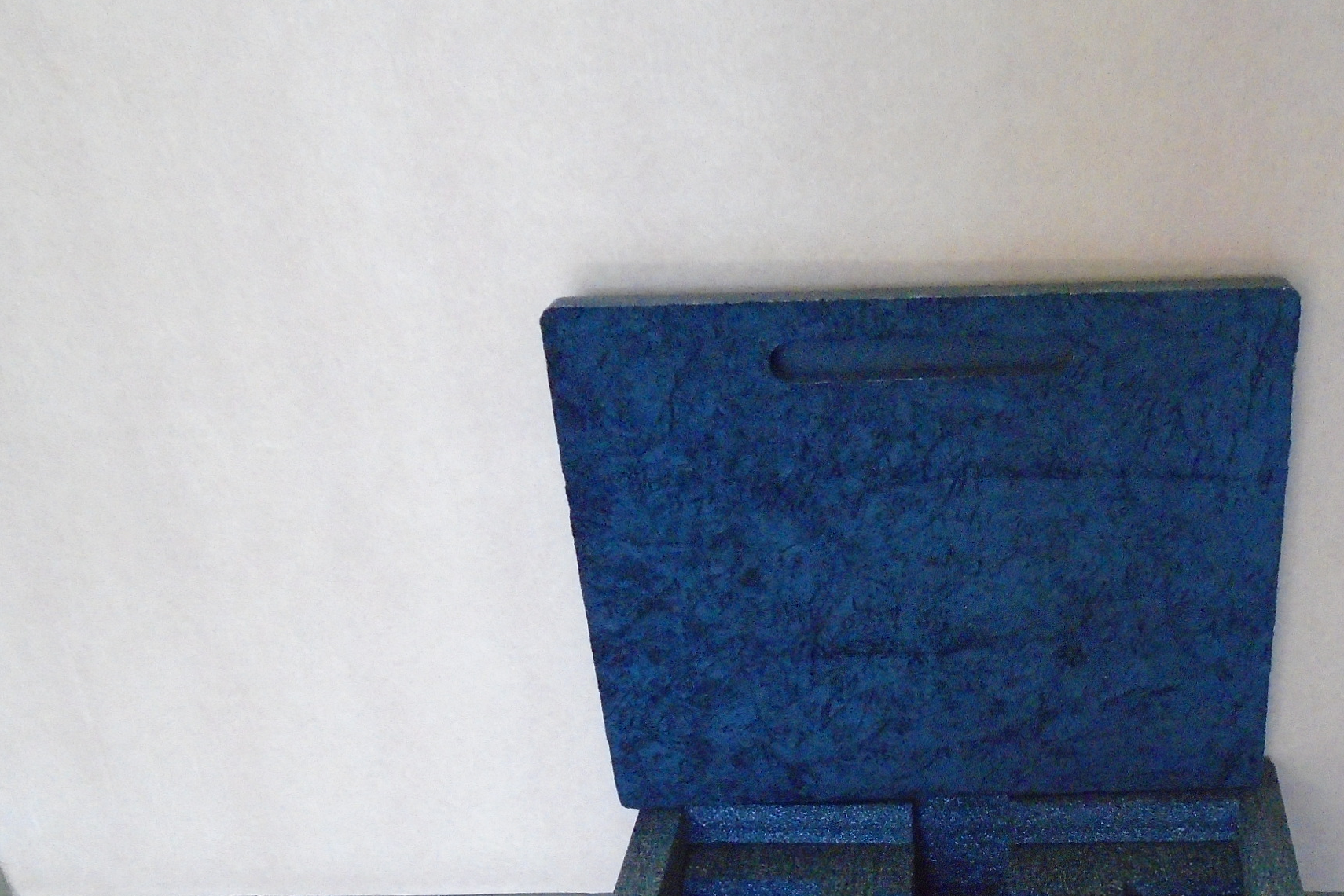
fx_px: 1531
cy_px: 752
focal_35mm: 41
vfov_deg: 31.5
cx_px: 979
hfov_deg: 46.0
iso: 800
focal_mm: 4.6
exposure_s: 1/60
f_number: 3.2
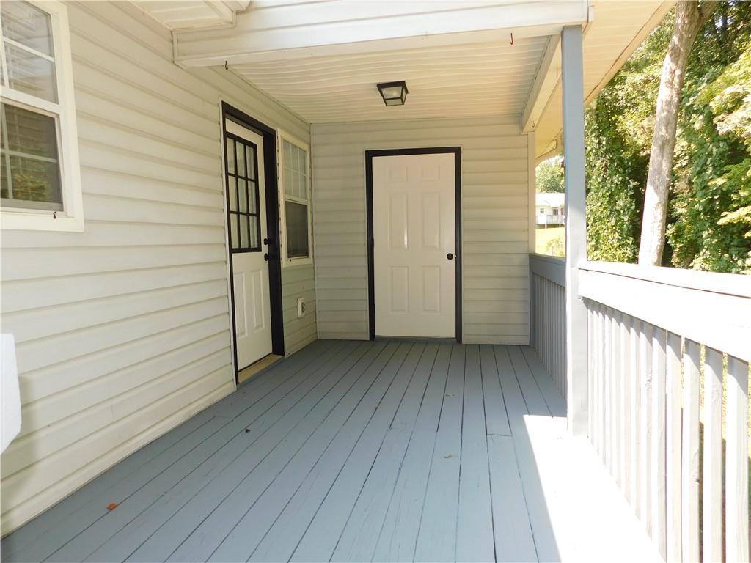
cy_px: 282
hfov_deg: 73.9
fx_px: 499
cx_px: 376
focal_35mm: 23
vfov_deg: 58.9
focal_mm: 4
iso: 125
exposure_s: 1/200
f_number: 3
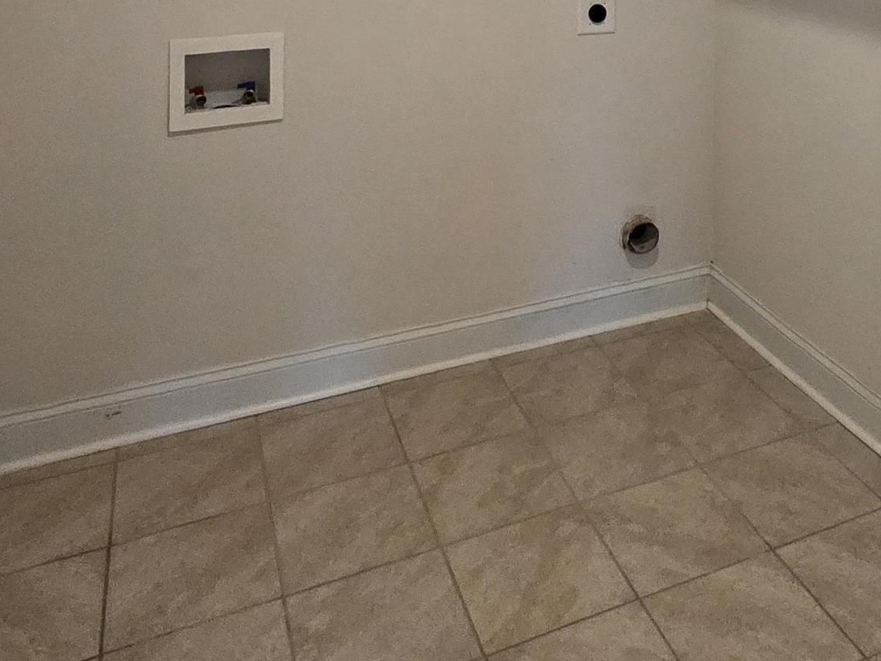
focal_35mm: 36
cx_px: 678
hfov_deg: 49.0
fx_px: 916
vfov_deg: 32.5
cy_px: -139
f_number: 2.2
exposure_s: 1/60.2
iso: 200
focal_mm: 1.7
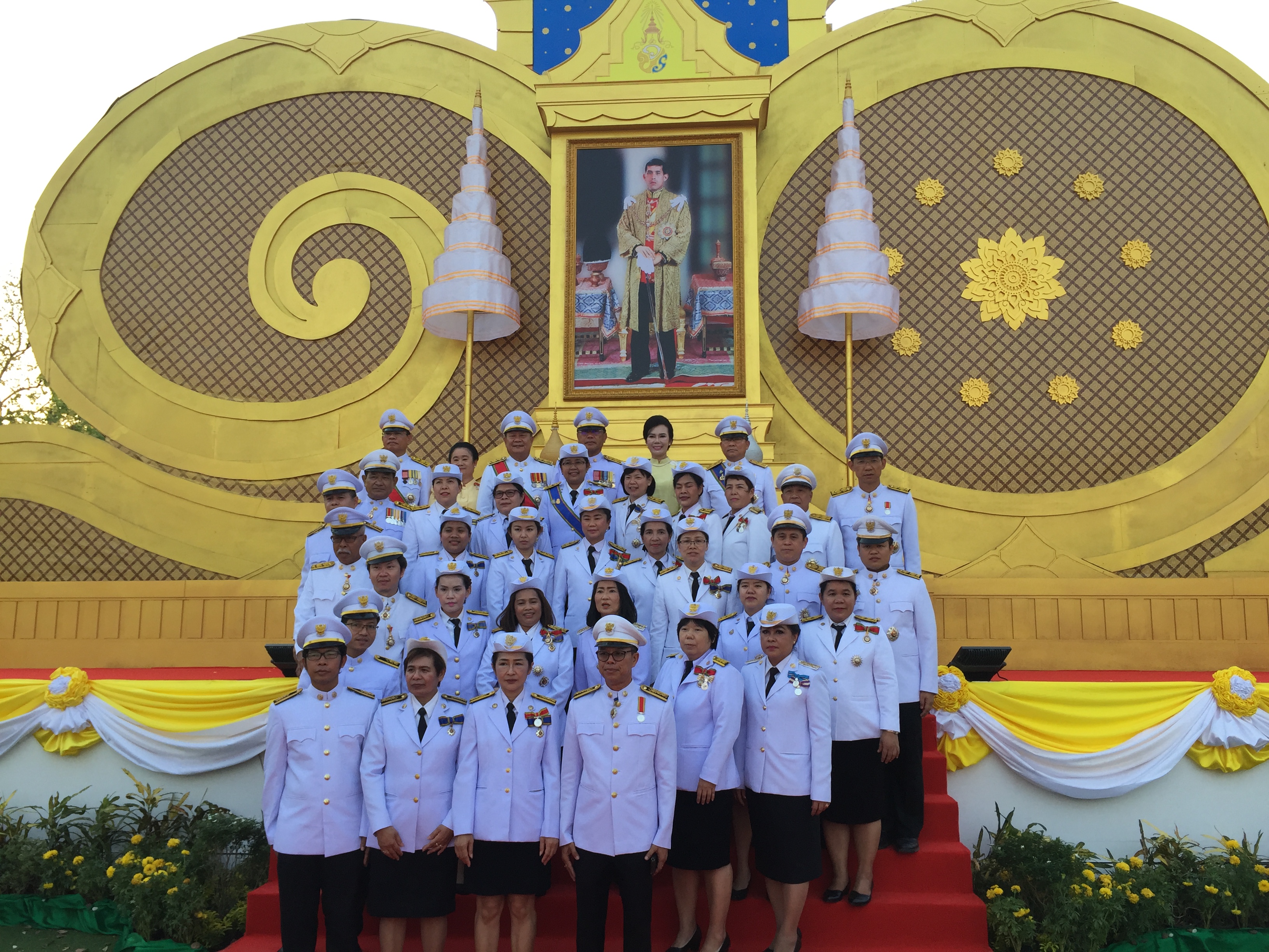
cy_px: 476
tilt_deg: +8.6
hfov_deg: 61.7
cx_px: 634
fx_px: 1063
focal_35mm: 29
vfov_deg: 48.2
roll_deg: -0.1
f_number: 2.2
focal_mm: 4.15
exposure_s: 1/311
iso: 32
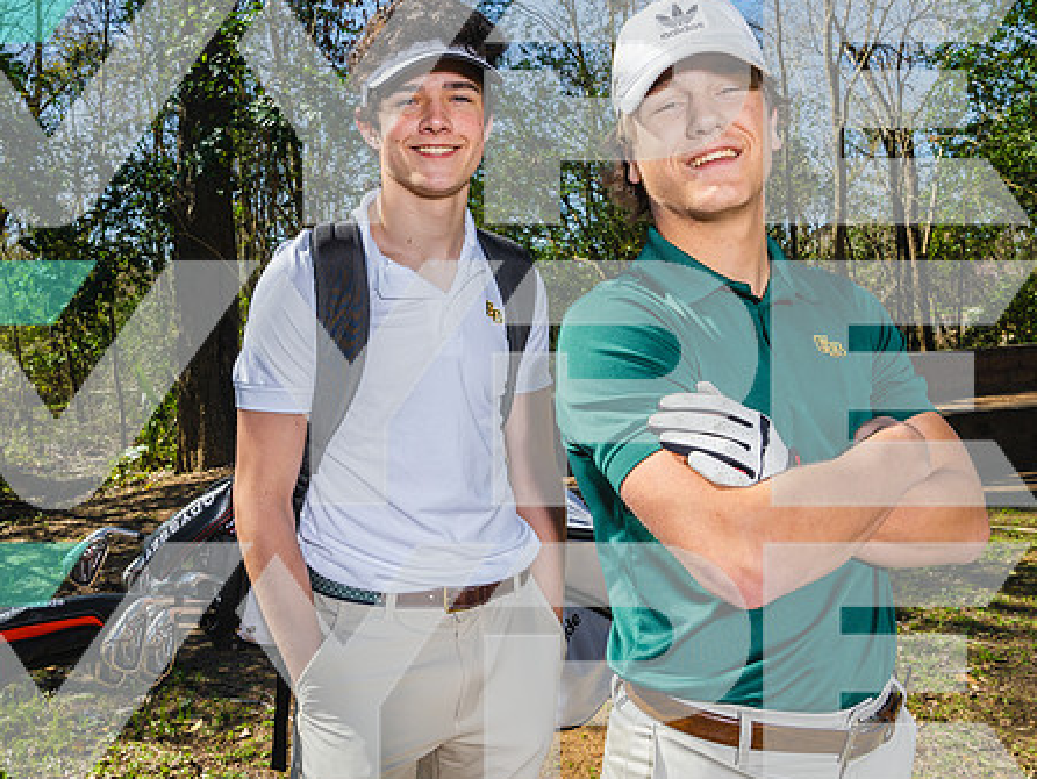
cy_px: 385
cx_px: 446
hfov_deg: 59.7
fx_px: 899
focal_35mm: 30
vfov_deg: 46.8
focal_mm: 24
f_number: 9
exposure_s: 1/125
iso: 100
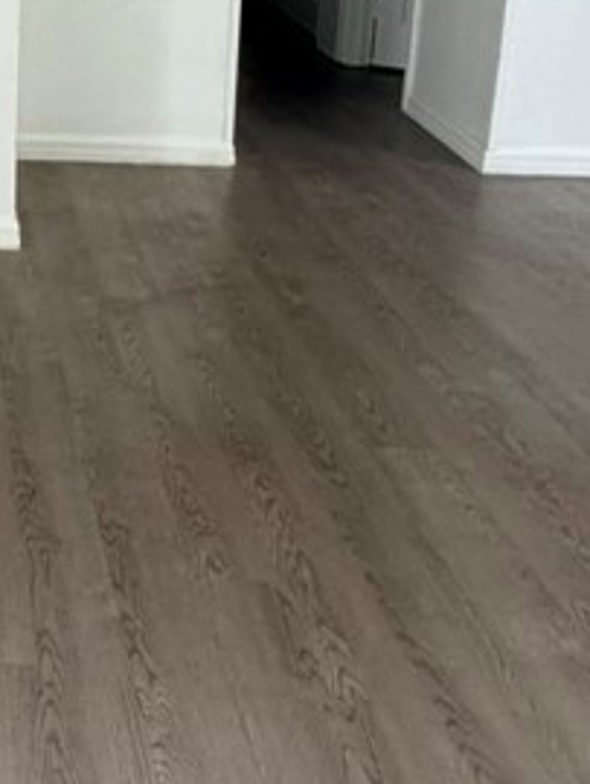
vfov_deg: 33.5
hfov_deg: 22.3
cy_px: 26
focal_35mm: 53
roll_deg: +1.6
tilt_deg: -12.8
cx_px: -314
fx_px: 1203
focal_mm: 2.22
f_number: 2.2
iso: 320
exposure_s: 1/61
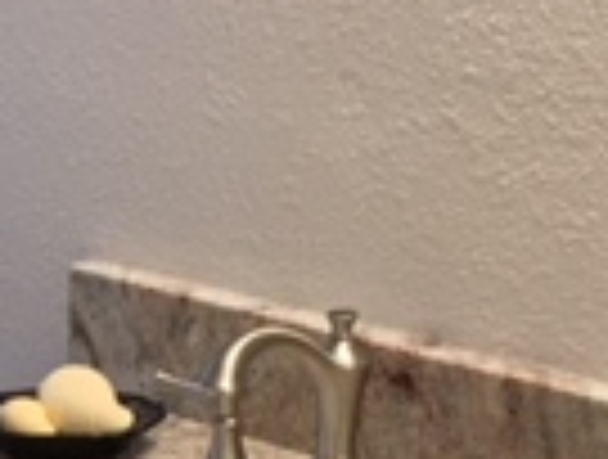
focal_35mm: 137
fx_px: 2413
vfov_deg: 10.6
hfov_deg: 14.0
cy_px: 652
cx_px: -72
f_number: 2.2
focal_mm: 4.15
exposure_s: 1/15
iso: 25
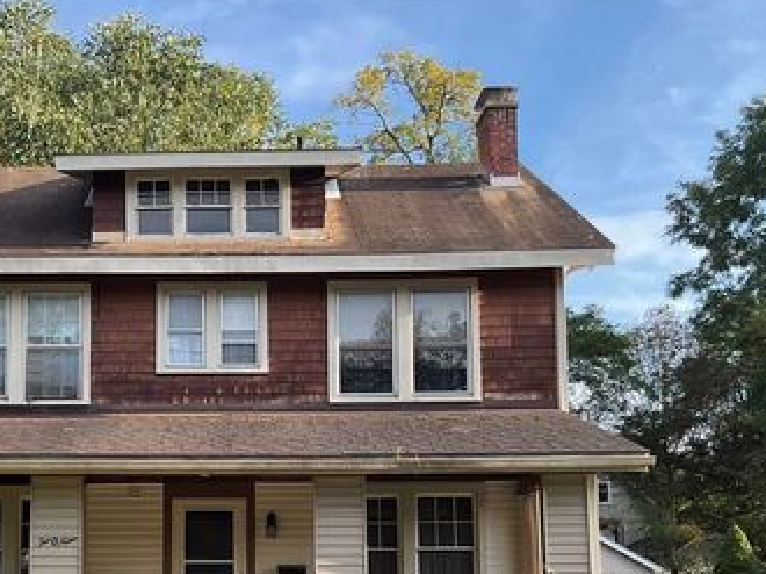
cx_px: 230
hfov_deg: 42.1
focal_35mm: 44
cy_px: 422
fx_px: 973
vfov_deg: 32.3
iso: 16
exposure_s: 1/383
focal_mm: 3
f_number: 1.8
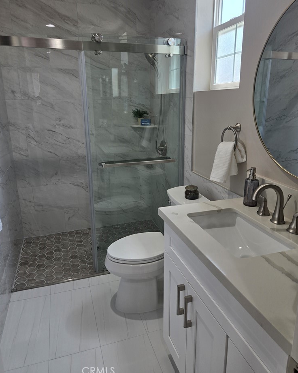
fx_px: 276
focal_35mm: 25
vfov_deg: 68.0
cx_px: 152
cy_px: 169
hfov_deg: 56.8
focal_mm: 5.4
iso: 40
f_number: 1.8
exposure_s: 1/120
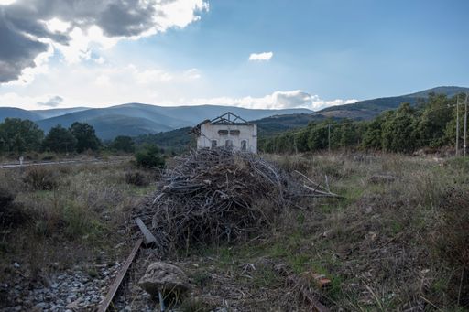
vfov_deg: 47.9
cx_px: 234
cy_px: 156
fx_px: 352
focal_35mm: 27
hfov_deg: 67.4
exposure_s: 1/500
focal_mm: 18
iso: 100
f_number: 3.5
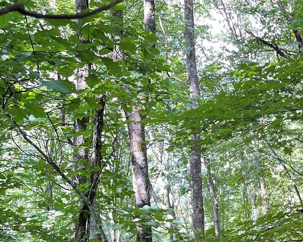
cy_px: 263
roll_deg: -3.9
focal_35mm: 65
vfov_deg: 22.2
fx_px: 583
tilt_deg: -9.7
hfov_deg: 26.2
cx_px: 358
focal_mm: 5.1
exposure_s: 1/118
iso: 125
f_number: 1.6
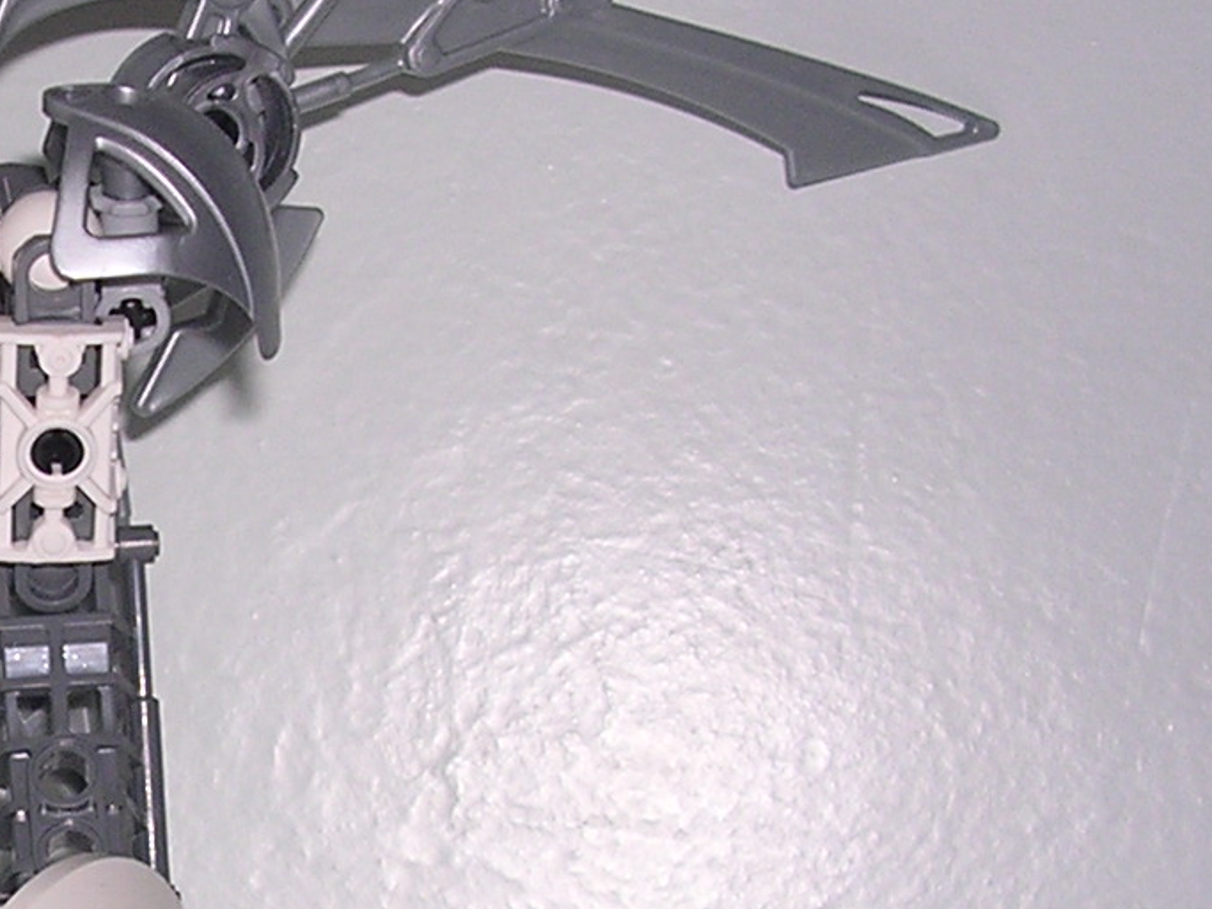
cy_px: 849
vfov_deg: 12.9
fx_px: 3991
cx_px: -167
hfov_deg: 16.7
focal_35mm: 114
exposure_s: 1/60.1
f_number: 2.8
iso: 100
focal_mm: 5.8
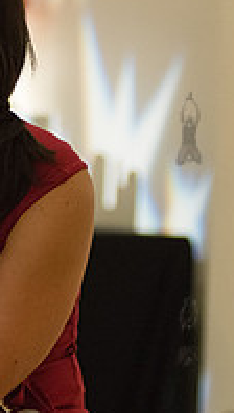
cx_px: -81
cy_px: 228
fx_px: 2691
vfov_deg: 8.8
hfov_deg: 5.0
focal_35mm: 245
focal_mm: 80
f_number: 2.8
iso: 4000
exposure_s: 1/200
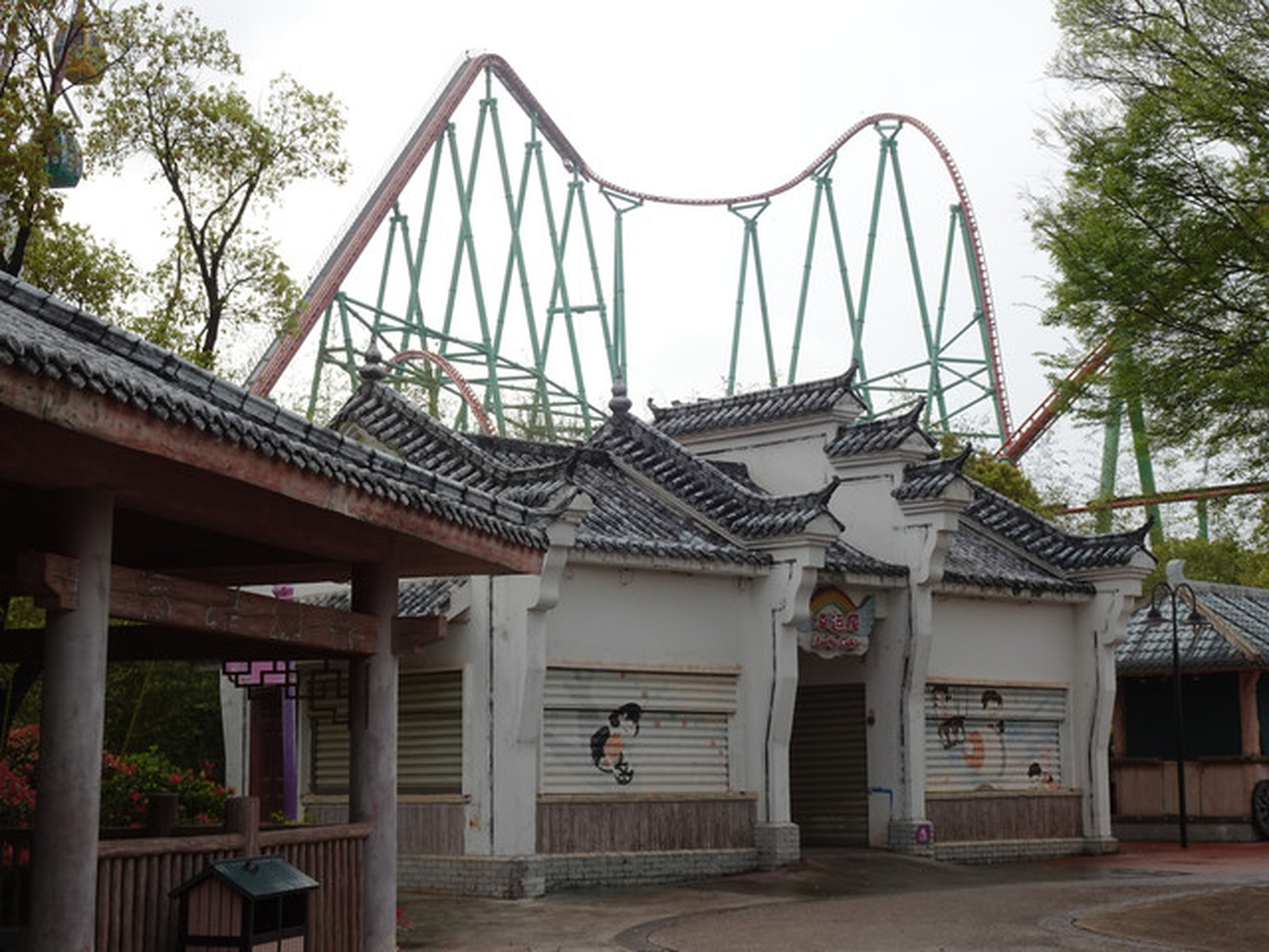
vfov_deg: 25.2
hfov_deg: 33.2
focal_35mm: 58
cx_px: 634
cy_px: 476
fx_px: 2126
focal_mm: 9.24
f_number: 5
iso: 80
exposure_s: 1/400
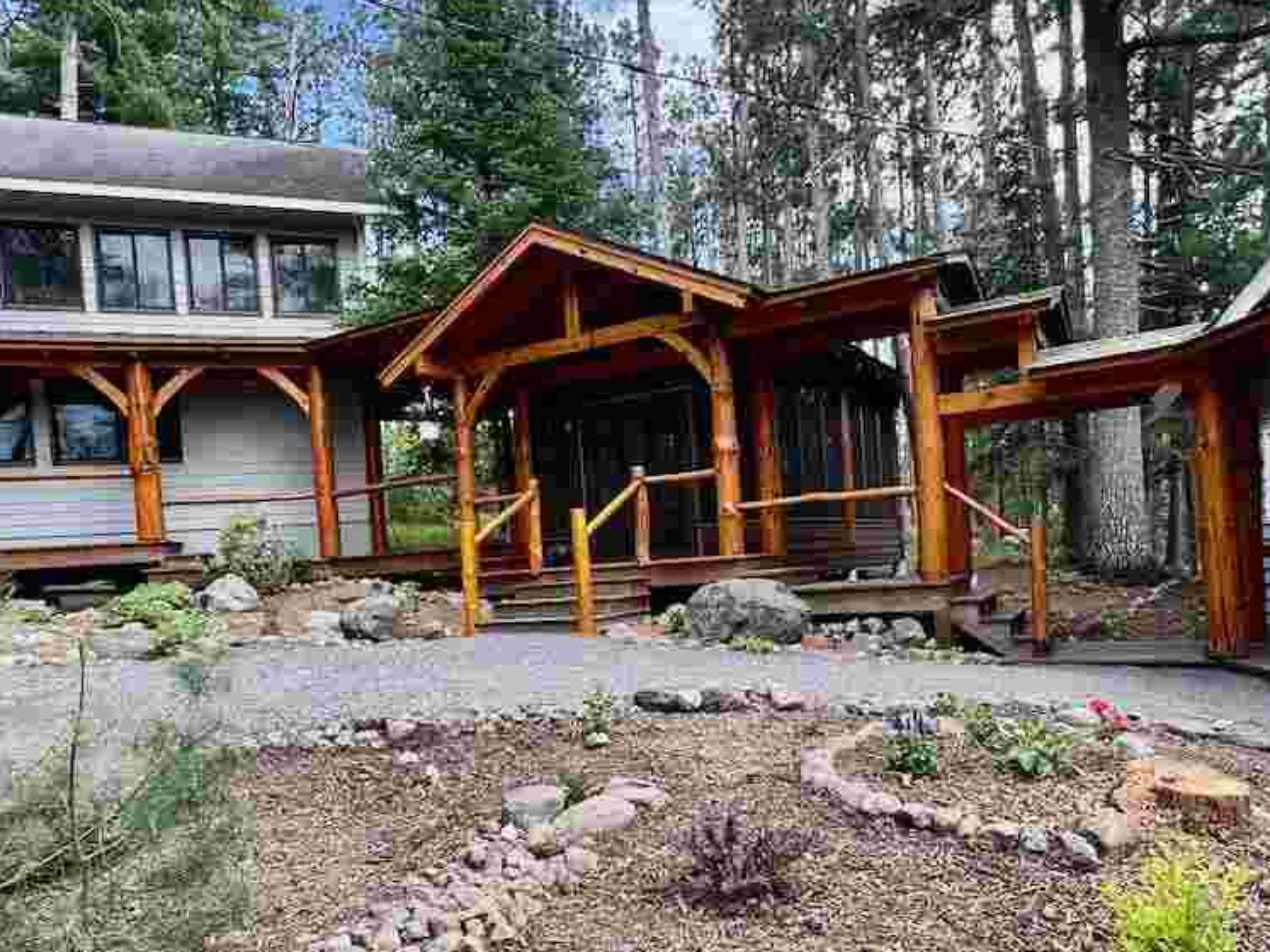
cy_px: 583
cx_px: 665
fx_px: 880
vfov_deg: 56.3
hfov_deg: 71.6
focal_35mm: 24
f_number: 2.2
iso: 40
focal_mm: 2.22
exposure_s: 1/243
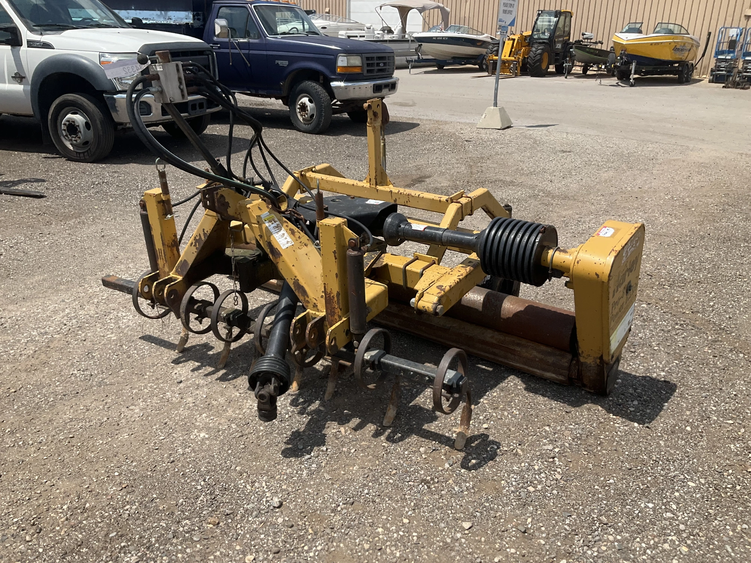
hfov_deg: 61.7
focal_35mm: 29
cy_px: 282
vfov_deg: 48.2
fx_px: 629
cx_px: 376
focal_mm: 3
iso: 25
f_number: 1.8
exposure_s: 1/2058
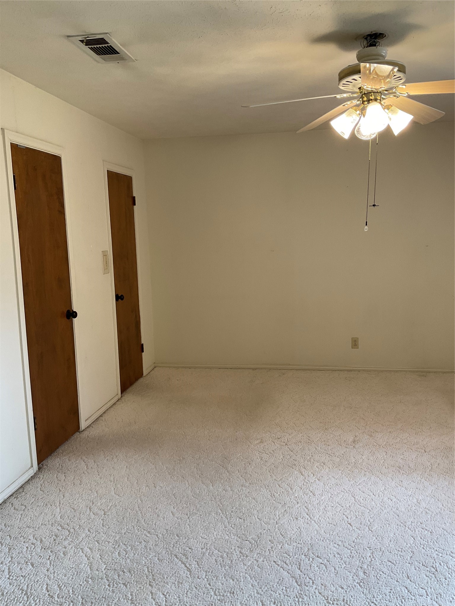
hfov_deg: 48.2
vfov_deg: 61.7
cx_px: 228
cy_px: 303
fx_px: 508
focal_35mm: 29
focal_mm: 3
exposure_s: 1/60
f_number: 1.8
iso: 50
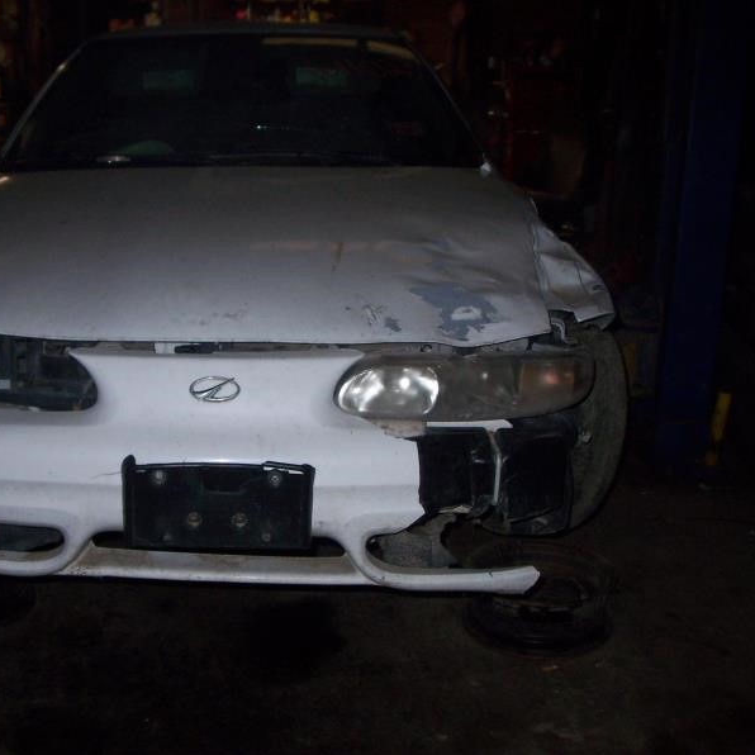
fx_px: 1110
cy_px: 379
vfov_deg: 37.6
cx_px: 269
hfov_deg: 37.3
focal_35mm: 45
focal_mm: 6.3
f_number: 3.9
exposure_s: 1/60
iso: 125
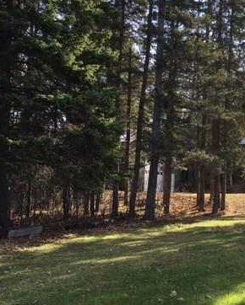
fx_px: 453
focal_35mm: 50
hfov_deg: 28.6
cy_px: 151
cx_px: 237
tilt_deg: +5.3
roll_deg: -0.7
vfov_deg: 37.3
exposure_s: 1/284
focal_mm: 4.15
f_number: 2.2
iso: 25
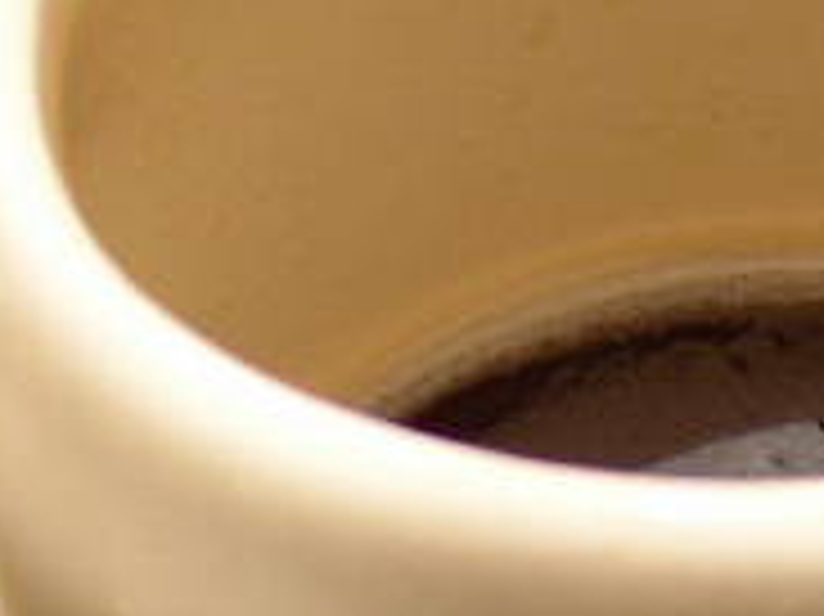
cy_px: 994
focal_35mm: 126
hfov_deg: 15.5
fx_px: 2997
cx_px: 747
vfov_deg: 11.2
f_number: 2.8
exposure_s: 1/226
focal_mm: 5.6
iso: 50
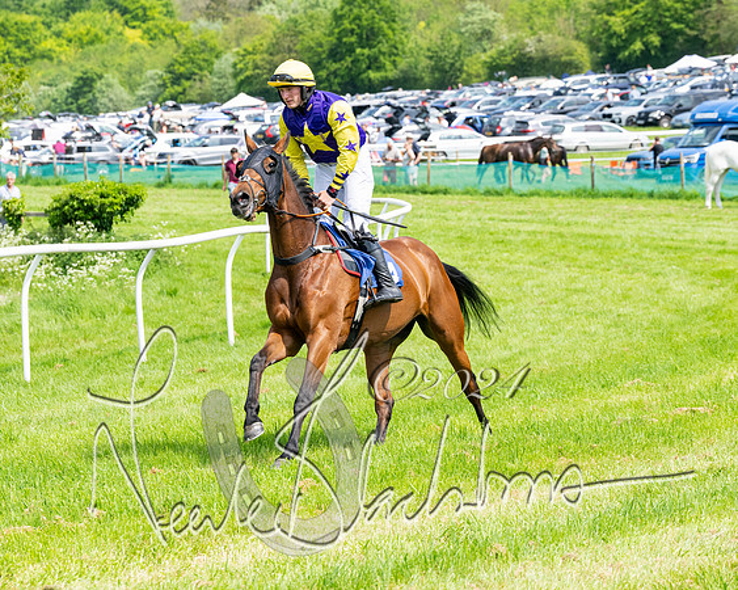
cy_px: 220
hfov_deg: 12.9
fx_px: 3262
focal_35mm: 149
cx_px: 378
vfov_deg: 10.3
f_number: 5
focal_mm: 99
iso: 400
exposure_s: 1/2000
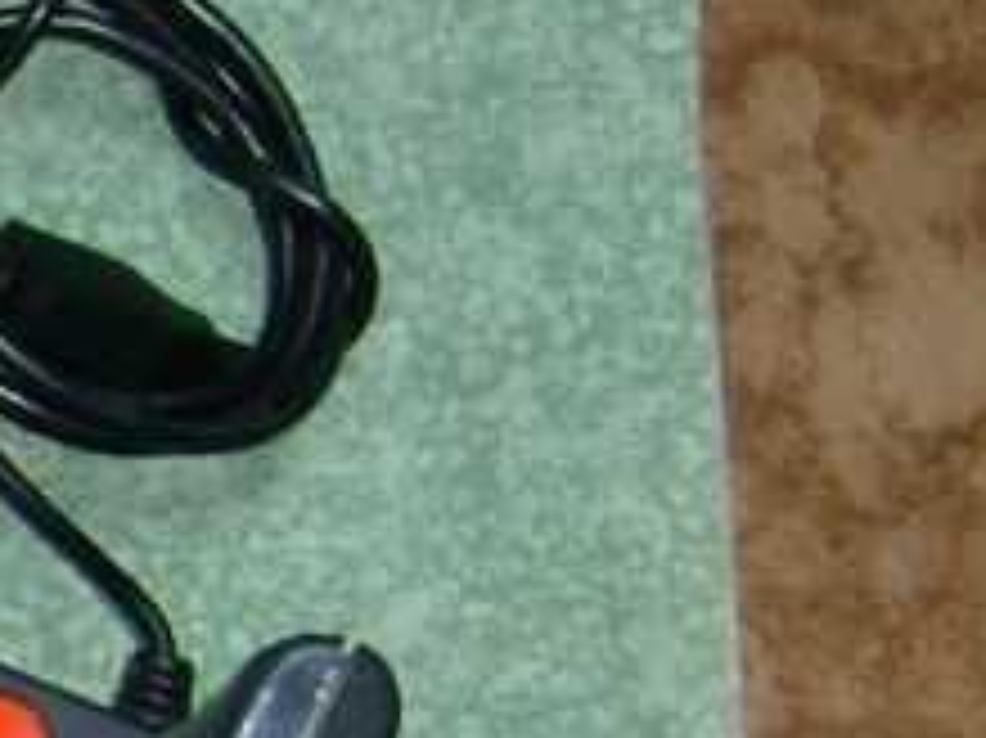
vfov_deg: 9.0
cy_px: 1210
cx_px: -1108
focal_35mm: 160
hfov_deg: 11.0
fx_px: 4555
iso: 100
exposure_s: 1/45
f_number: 2.8
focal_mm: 5.8
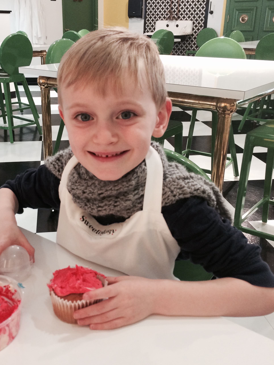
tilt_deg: -22.5
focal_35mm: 37
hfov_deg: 38.4
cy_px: 176
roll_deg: +1.4
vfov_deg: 50.1
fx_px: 390
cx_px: 103
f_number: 2.2
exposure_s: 1/30
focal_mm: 4.15
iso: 160
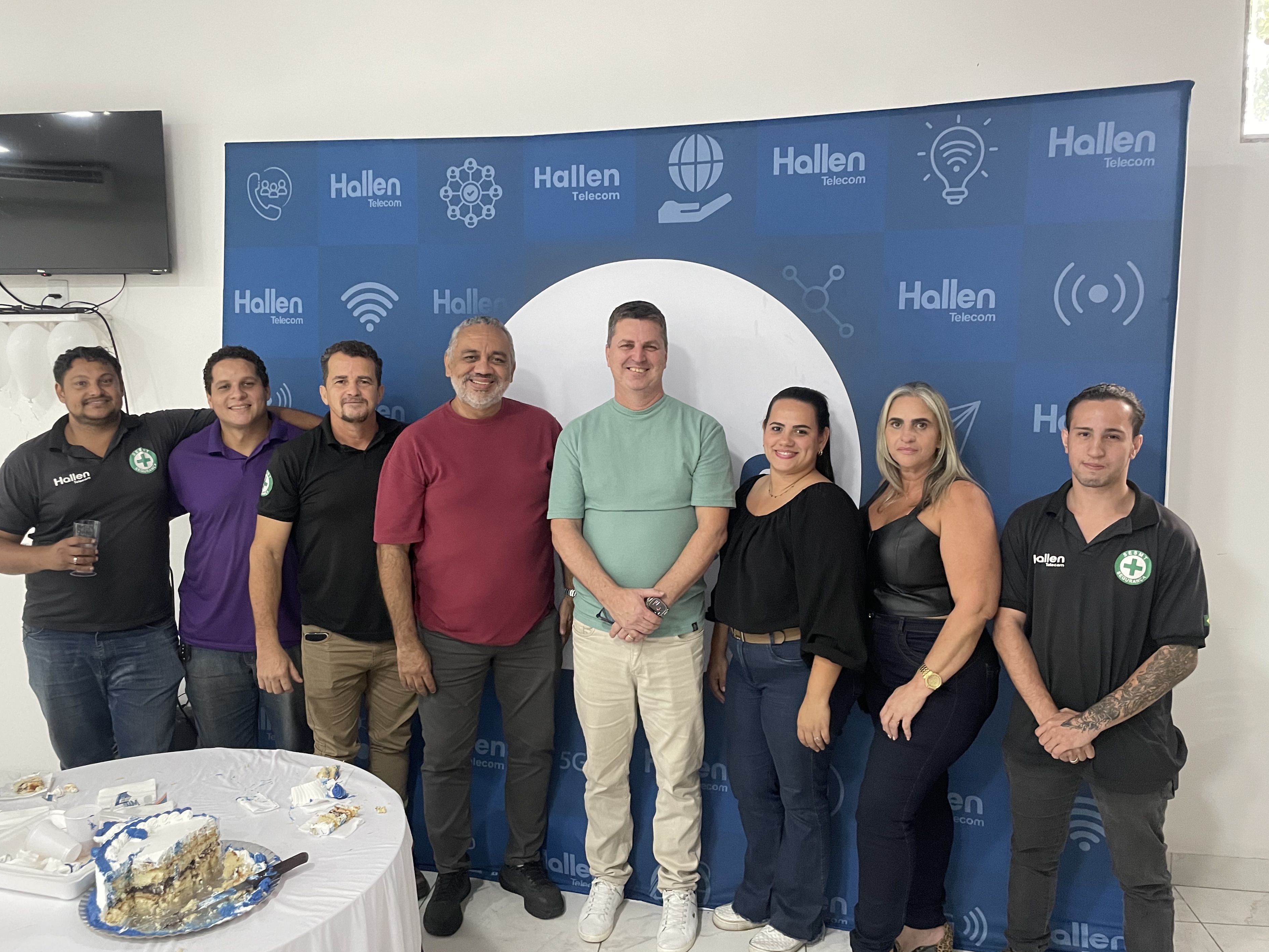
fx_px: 1026
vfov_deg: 49.7
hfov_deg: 63.4
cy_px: 485
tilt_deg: -4.5
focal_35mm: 28
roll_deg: +0.6
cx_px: 626
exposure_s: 1/60
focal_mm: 4.2
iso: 400
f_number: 1.6
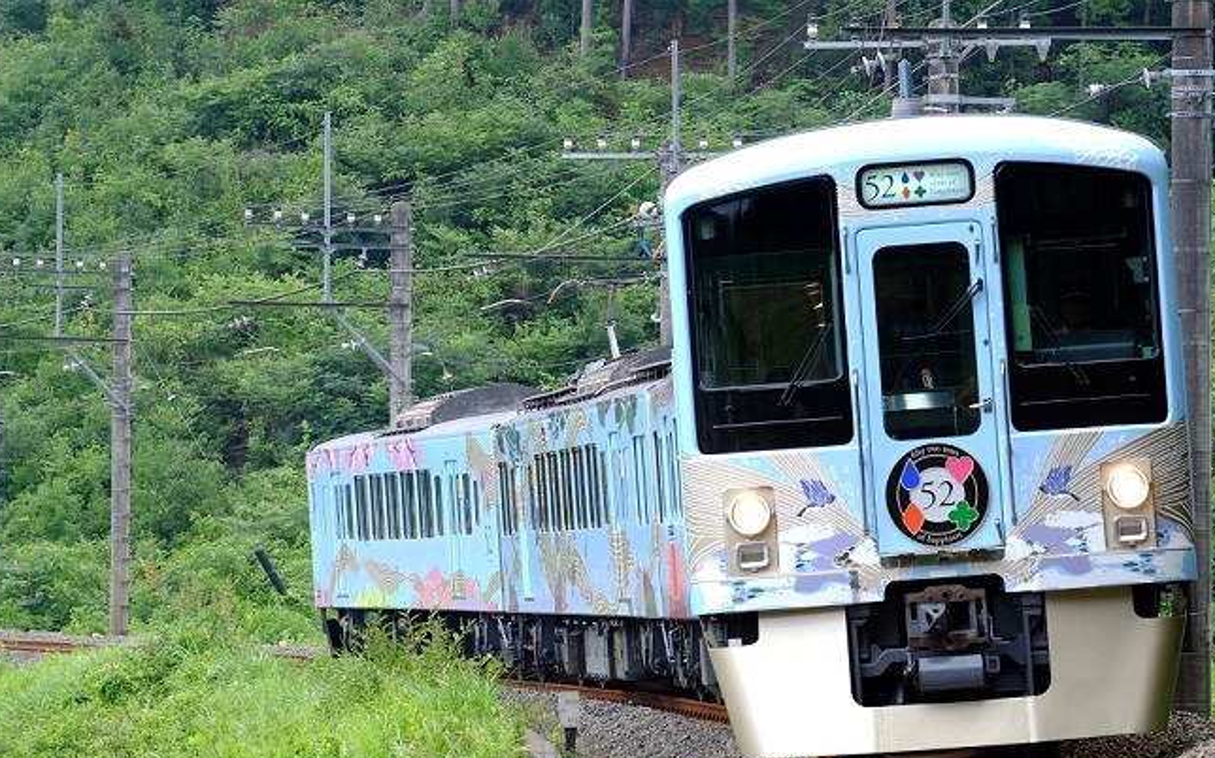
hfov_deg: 8.9
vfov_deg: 5.6
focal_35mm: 235
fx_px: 7779
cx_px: 634
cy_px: 408
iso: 1600
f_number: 9
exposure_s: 1/500
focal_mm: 141.3
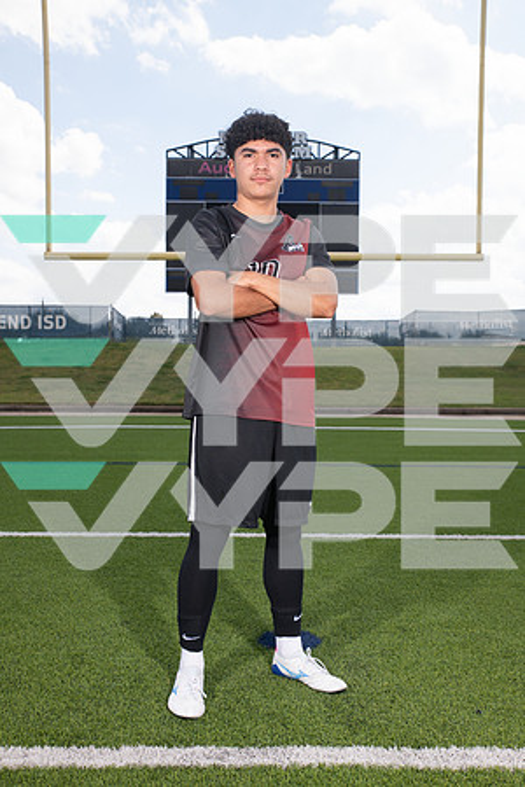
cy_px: 394
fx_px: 831
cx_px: 262
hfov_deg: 35.1
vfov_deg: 50.7
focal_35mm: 38
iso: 125
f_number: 7.1
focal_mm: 38
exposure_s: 1/320
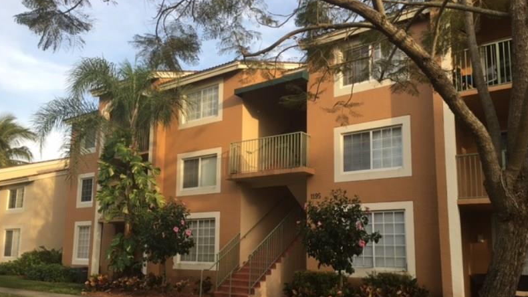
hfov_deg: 61.0
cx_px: 263
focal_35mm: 32
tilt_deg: +9.1
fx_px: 448
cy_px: 193
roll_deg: -2.3
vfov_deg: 36.3
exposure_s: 1/300
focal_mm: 4.15
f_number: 2.2
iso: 25
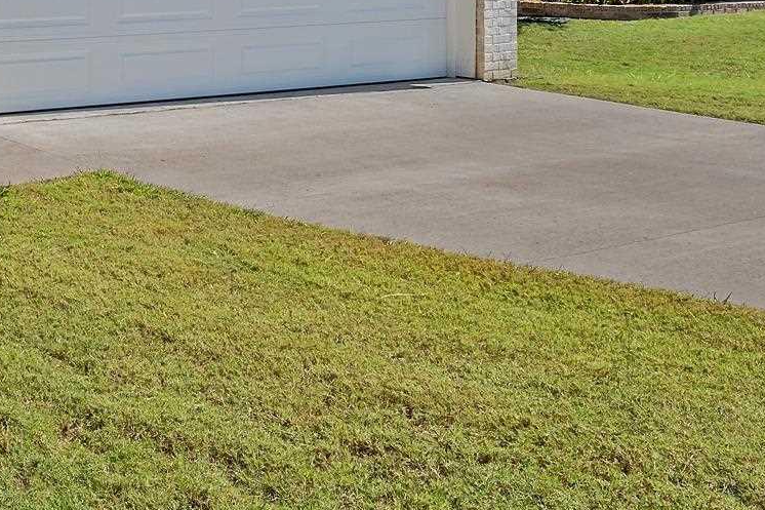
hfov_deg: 25.5
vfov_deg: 22.3
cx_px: -405
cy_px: -61
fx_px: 1211
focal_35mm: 57
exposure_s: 1/1250
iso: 800
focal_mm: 17
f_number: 8
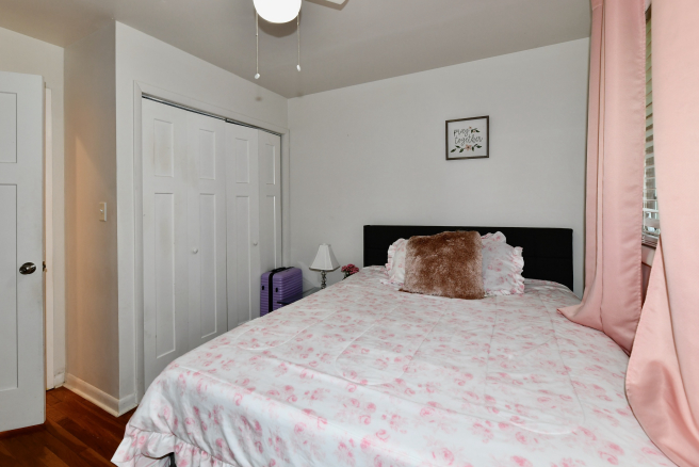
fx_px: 311
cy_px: 214
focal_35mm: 16
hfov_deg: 96.6
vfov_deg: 73.7
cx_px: 330
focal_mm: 14
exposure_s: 1/60
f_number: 6.3
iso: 640
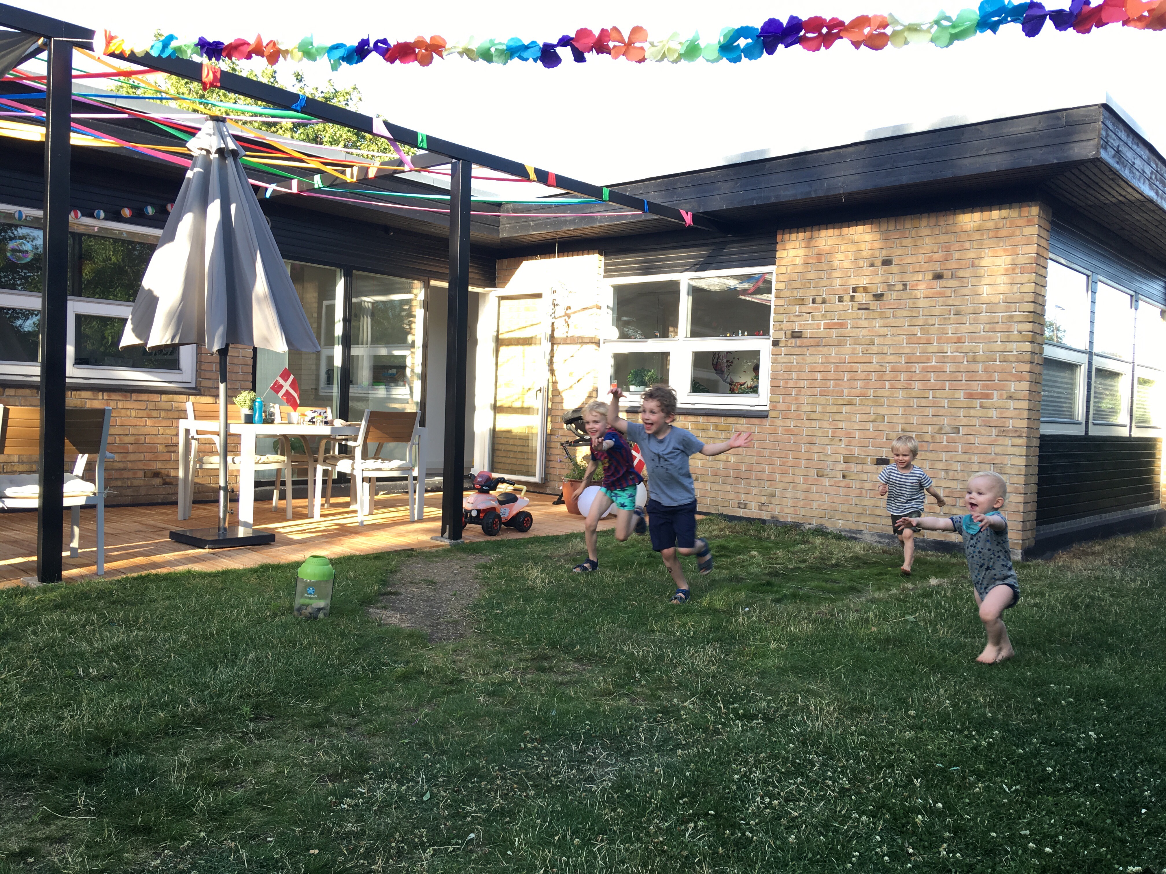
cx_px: 583
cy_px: 437
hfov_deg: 61.7
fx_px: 977
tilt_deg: -3.9
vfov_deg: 48.2
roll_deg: -1.5
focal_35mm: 29
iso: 25
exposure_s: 1/126
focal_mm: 4.15
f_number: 2.2
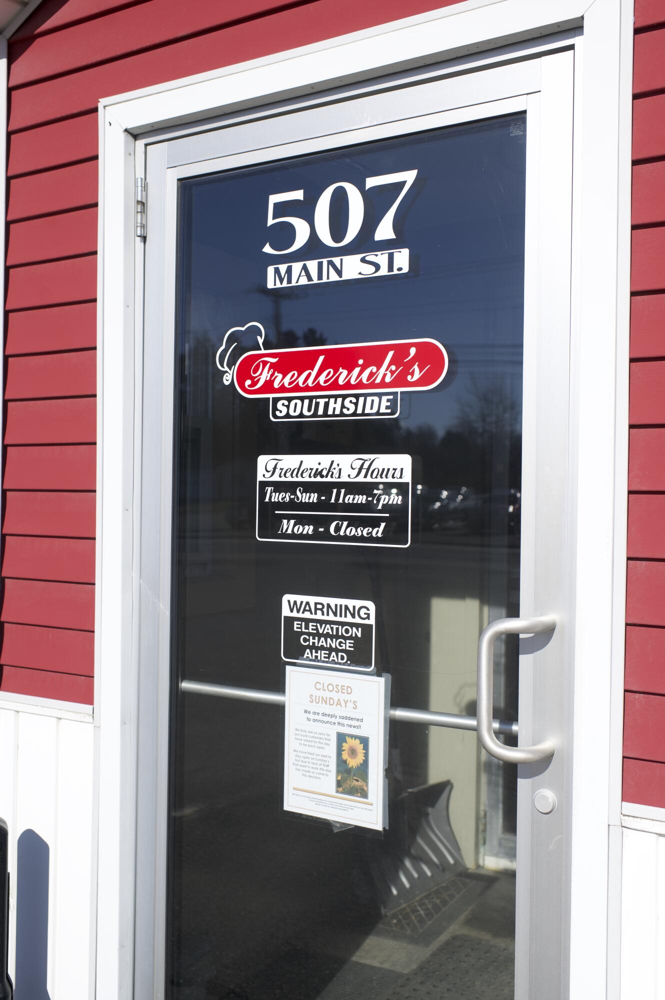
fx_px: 971
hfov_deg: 37.8
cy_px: 500
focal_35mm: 35
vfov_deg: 54.5
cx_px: 332
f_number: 5
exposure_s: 1/1600
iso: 110
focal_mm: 35
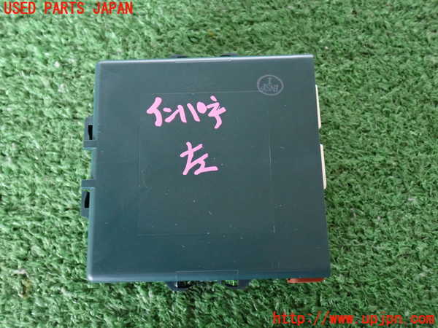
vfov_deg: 39.7
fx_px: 456
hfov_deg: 51.4
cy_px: 164
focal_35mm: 36
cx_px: 219
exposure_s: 1/30
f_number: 2.5
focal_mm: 6.37
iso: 800
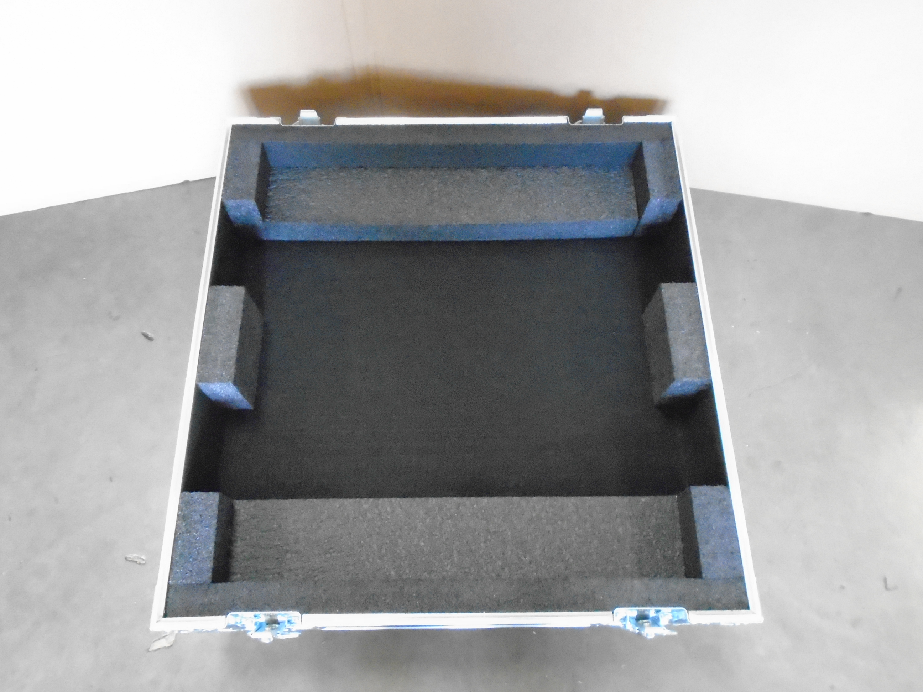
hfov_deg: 67.3
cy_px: 346
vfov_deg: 53.1
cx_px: 462
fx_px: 693
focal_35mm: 26
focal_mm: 4.6
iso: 1600
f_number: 3.2
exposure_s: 1/50
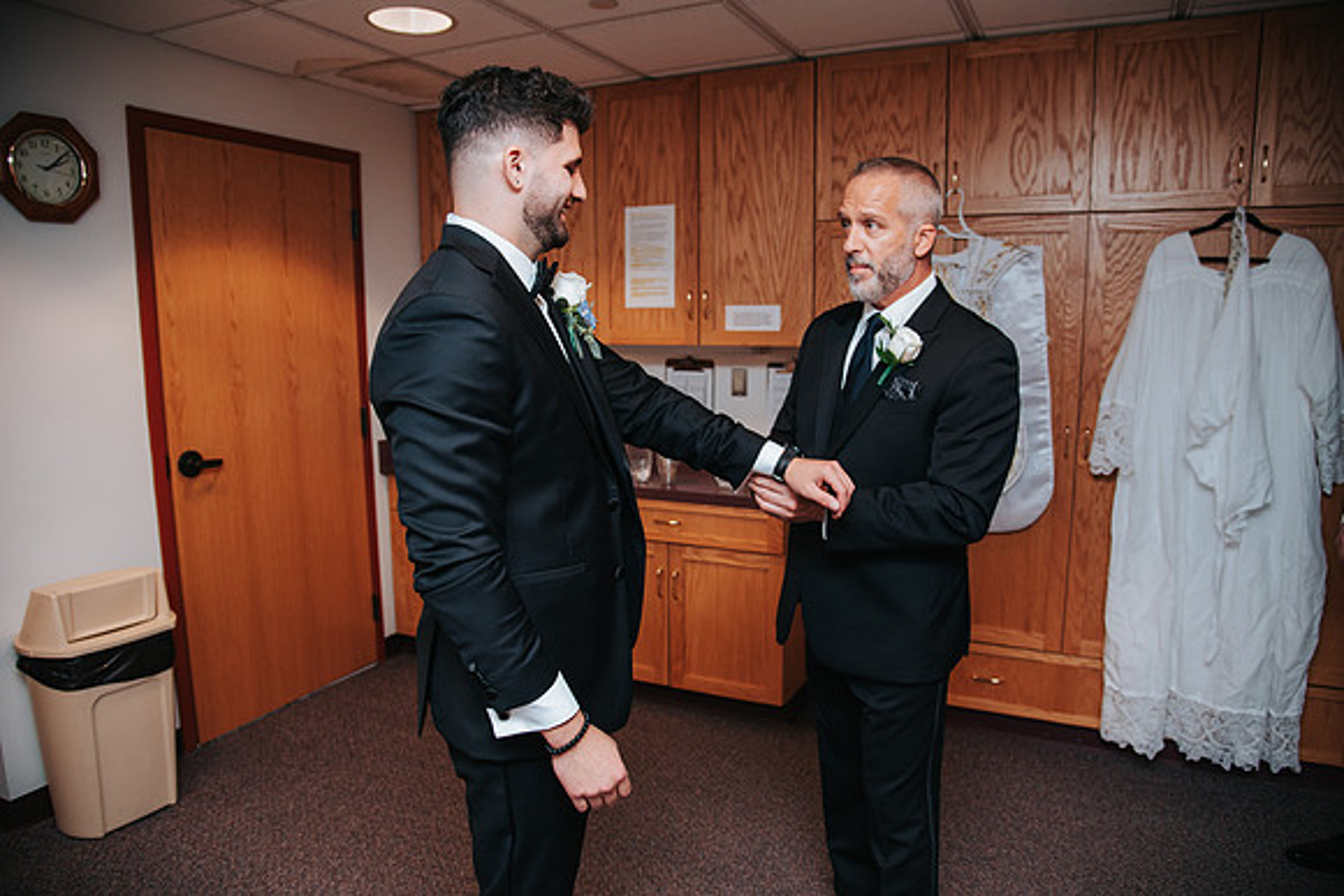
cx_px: 672
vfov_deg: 53.2
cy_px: 448
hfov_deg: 73.7
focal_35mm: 24
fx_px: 896
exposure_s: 1/200
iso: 800
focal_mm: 24
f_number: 4
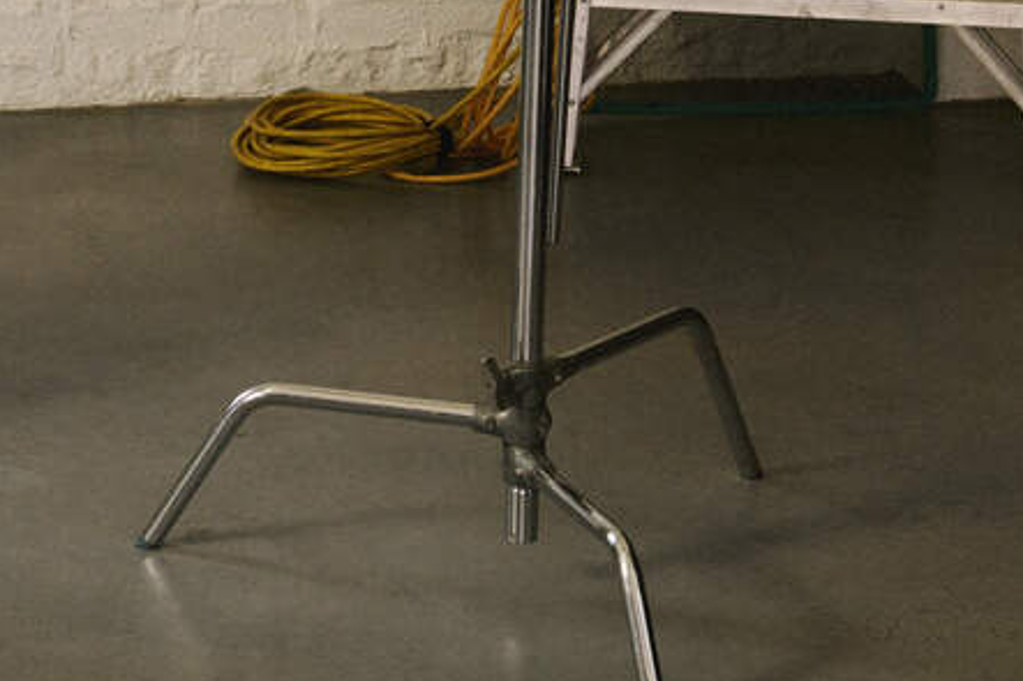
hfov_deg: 16.3
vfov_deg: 11.0
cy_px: -212
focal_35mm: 122
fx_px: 3465
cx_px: -76
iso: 640
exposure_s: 1/200
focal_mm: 45
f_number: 5.6
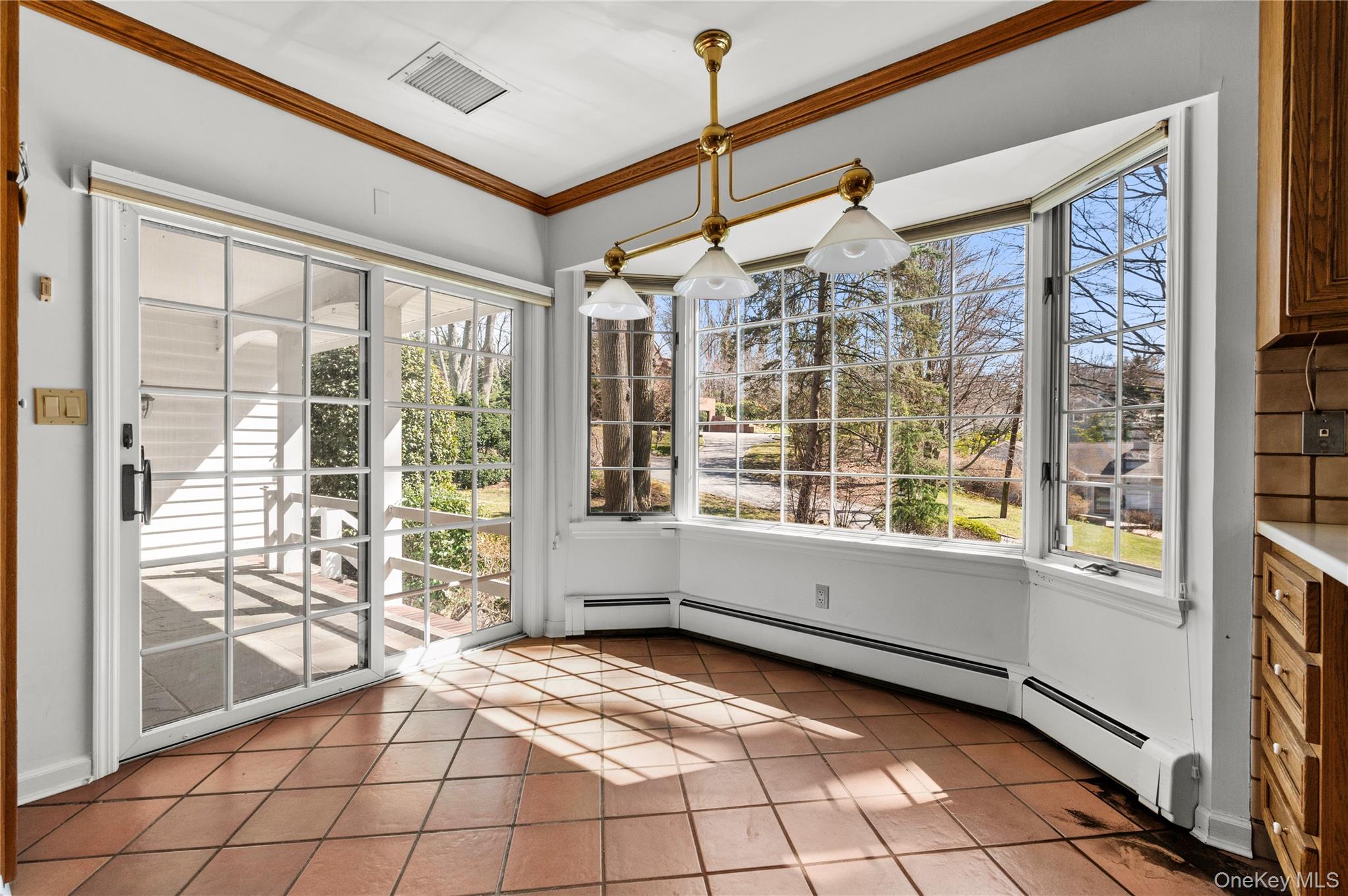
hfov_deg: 100.4
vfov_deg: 77.2
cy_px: 448
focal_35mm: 15
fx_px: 561
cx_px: 674
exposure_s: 1/100
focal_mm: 15
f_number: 8
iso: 500
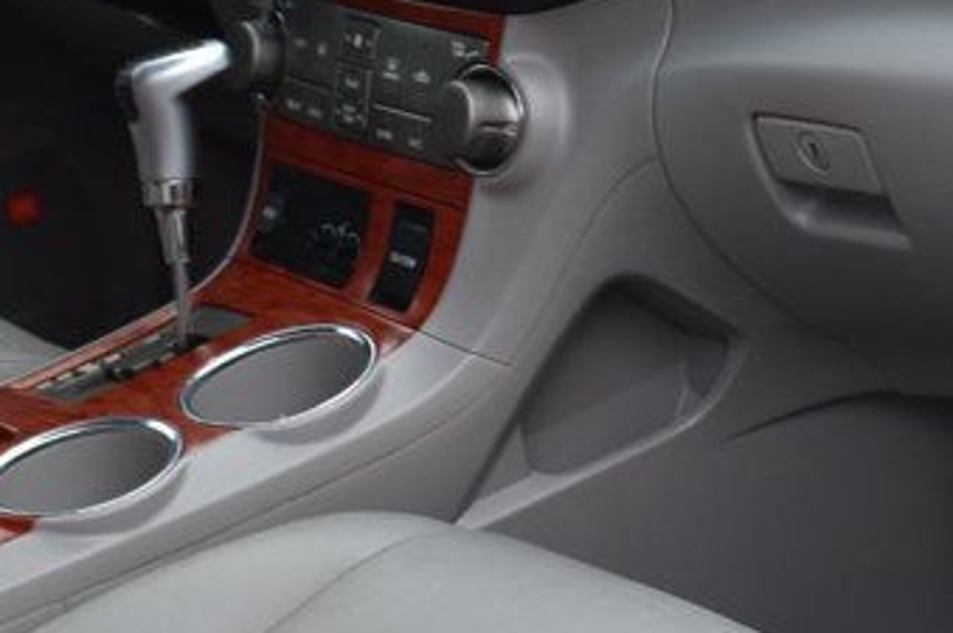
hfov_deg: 16.3
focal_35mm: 123
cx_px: 1012
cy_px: 225
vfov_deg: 11.1
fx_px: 3239
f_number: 6.3
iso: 450
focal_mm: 27
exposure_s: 1/15
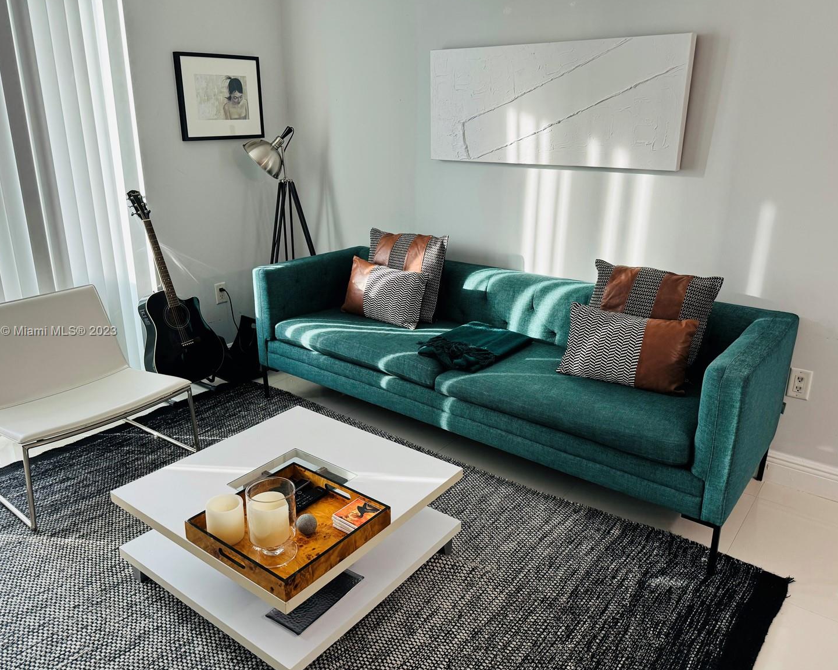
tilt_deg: -19.4
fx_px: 645
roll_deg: +0.6
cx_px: 396
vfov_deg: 54.9
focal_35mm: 26
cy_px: 332
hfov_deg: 66.0
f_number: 1.78
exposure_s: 1/60
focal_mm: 6.86
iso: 100
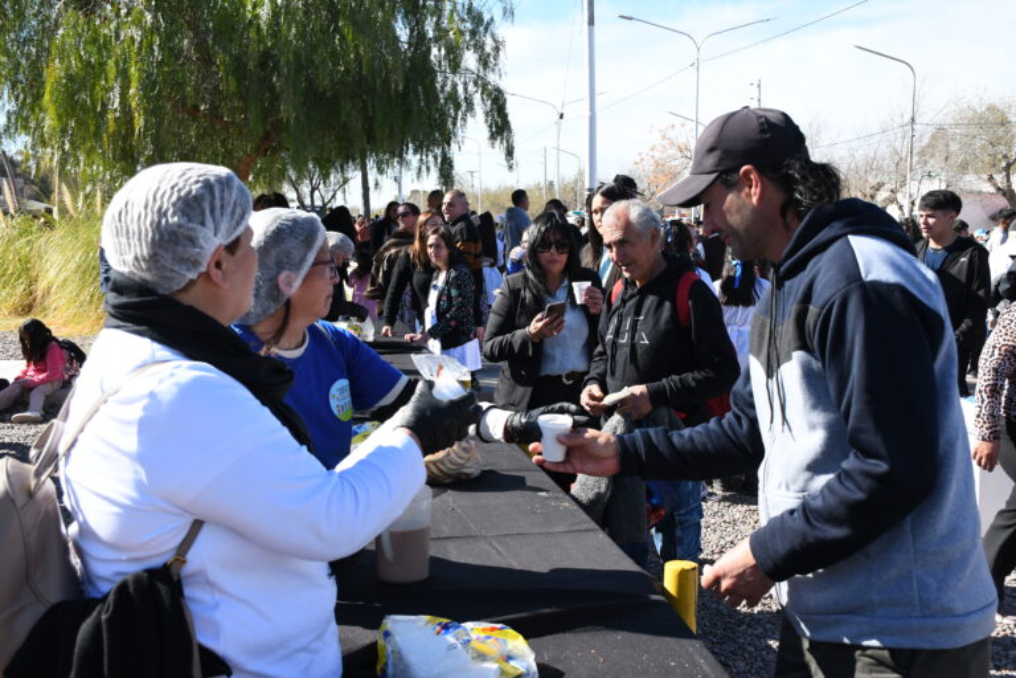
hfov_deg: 49.6
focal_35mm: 39
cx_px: 508
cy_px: 339
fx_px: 1101
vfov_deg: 34.2
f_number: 5.6
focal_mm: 26
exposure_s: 1/640
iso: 320
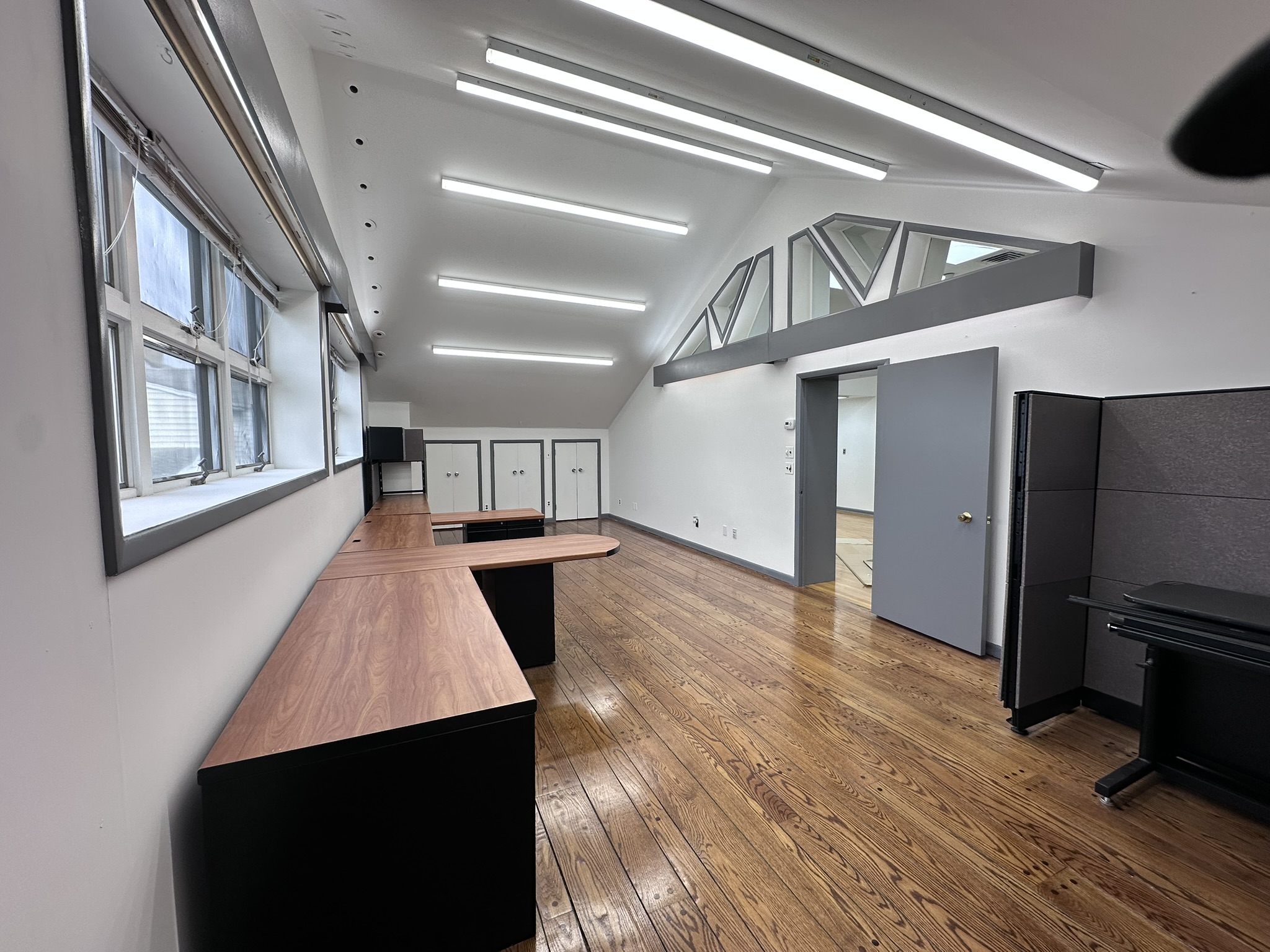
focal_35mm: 14
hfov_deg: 102.1
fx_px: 514
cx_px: 635
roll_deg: +0.1
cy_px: 476
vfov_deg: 85.7
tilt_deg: -5.3
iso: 50
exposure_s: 1/120
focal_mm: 2.22
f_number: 2.2
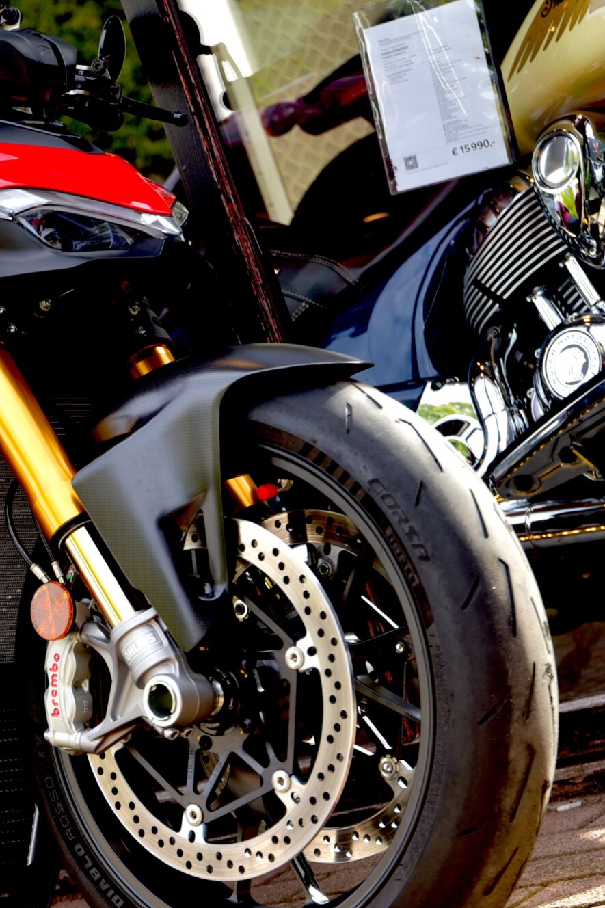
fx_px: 2723
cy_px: 489
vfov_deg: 18.9
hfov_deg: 12.3
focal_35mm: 108
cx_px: -202
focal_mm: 56
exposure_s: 1/80
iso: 100
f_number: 4.5
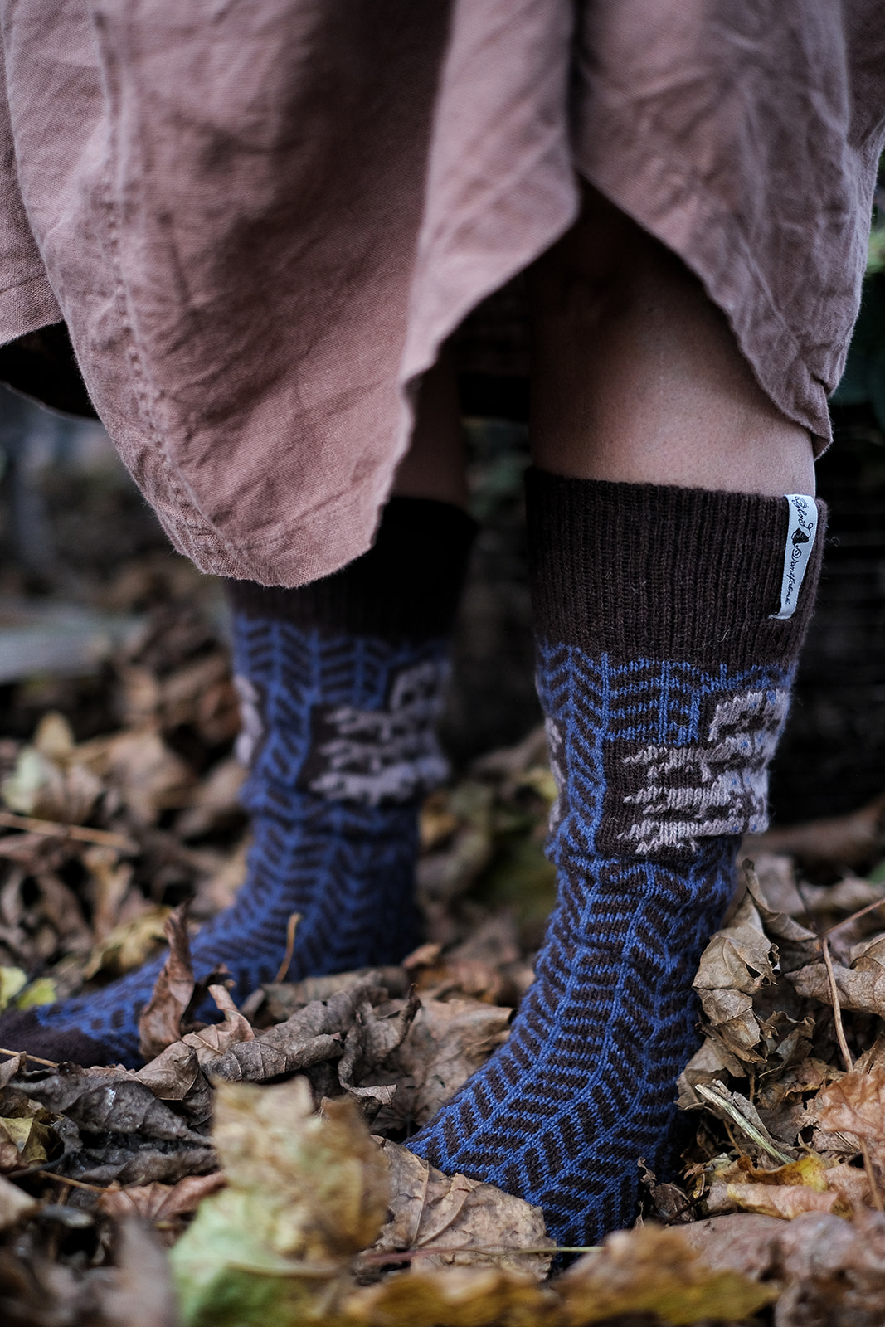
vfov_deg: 37.5
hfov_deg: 25.5
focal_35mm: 53
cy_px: 664
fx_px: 1954
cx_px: 442
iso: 800
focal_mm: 35
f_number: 1.4
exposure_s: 1/2000
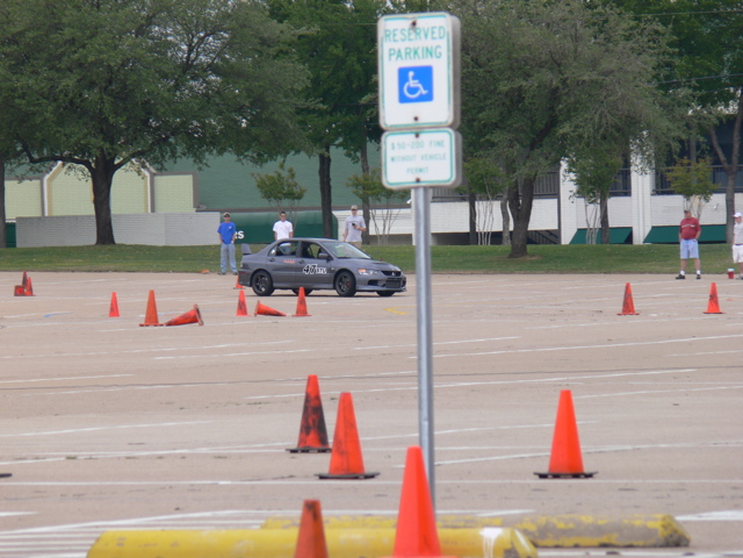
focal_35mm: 420
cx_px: 372
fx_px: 9015
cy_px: 279
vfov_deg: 3.5
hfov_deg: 4.7
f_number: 5.6
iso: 80
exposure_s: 1/250
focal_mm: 88.8
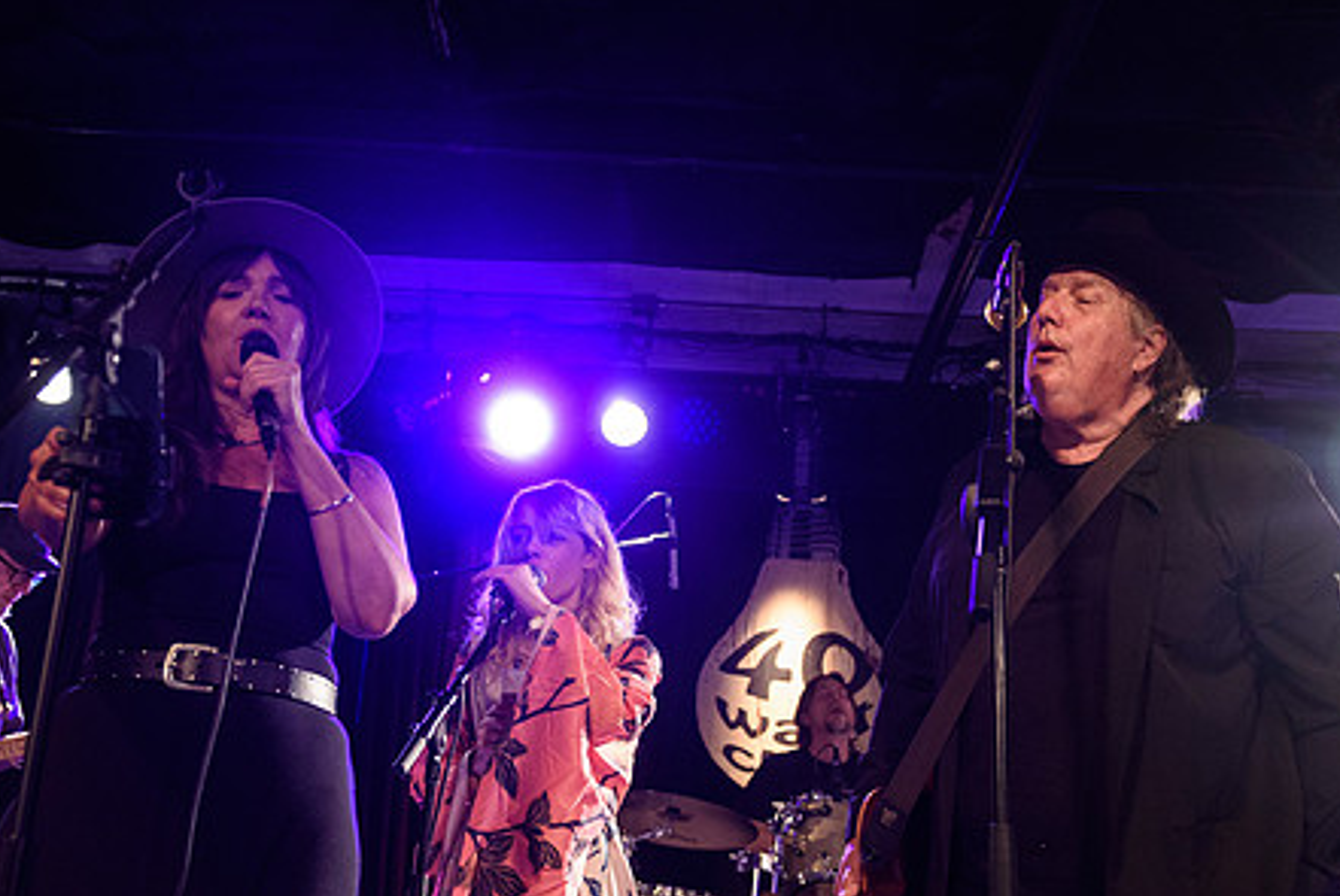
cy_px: 427
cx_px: 607
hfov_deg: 46.3
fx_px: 1565
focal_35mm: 42
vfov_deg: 32.0
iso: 2500
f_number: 3.2
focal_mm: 28
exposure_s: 1/160
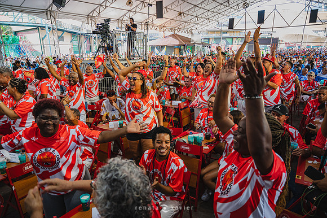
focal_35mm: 24
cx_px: 164
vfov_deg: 53.1
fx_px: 218
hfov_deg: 73.8
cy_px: 109
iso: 1600
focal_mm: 24
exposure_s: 1/250
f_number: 4
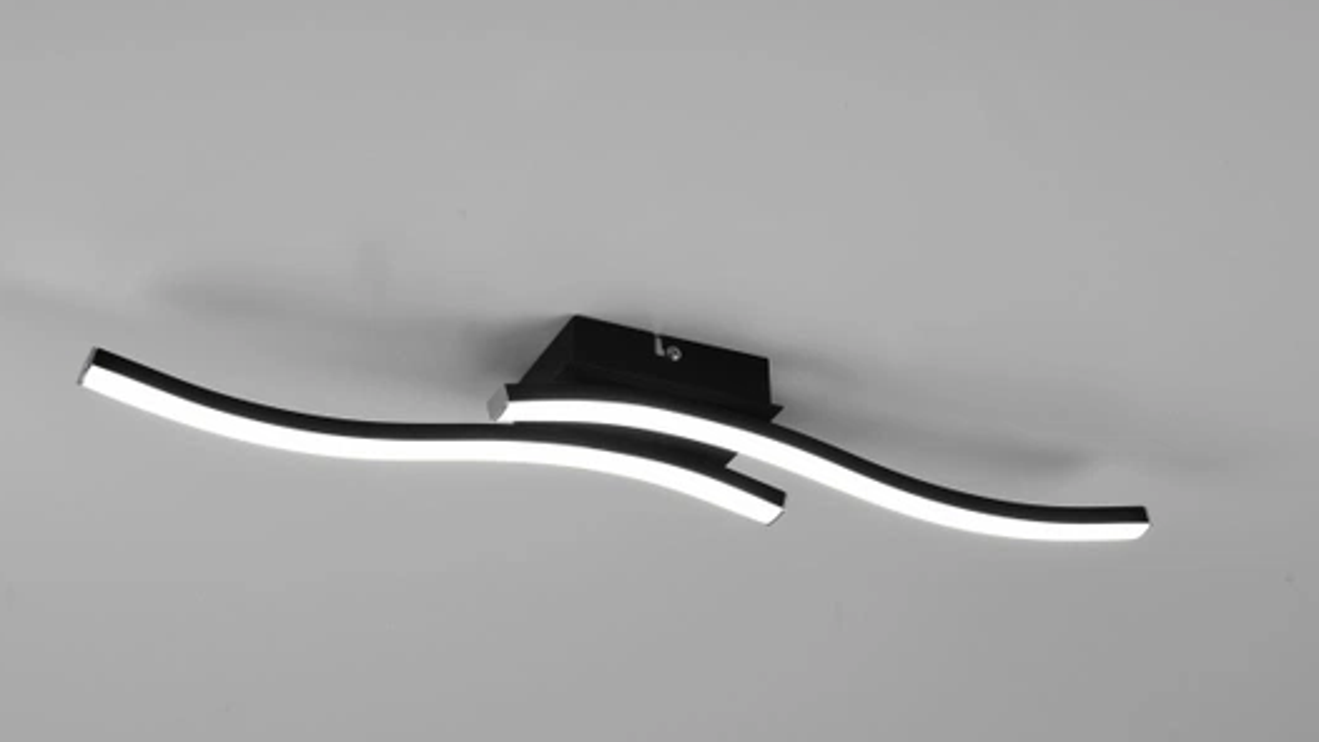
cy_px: 445
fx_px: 2763
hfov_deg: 26.8
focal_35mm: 79
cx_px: 607
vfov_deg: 15.3
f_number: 11
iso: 100
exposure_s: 1/10
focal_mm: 62
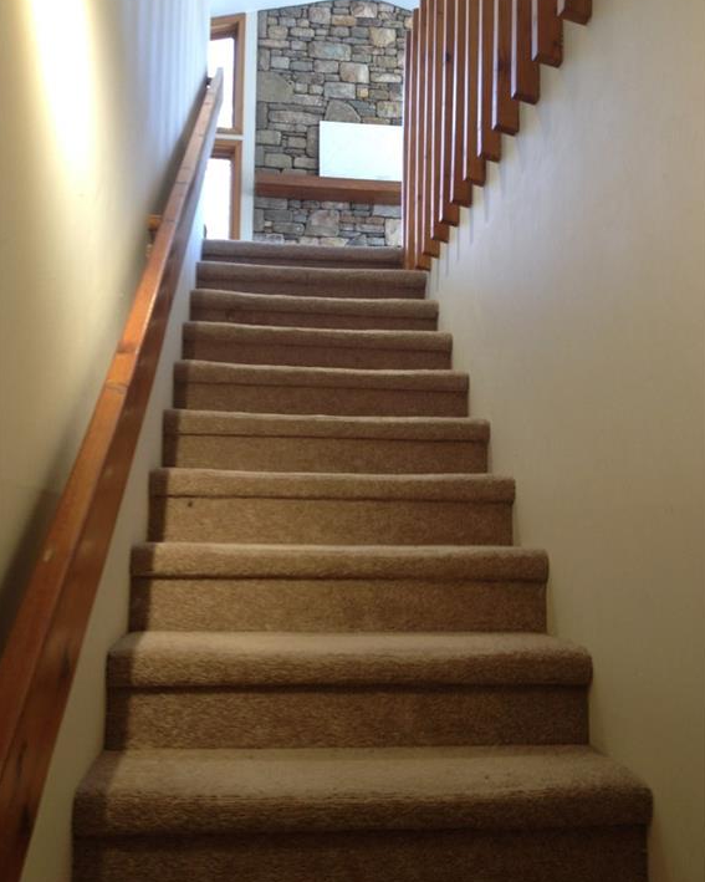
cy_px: 439
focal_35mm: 37
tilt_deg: +5.2
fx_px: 965
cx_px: 354
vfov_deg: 49.1
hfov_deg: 40.1
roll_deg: -1.1
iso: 64
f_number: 2.4
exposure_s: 1/20
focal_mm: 4.28
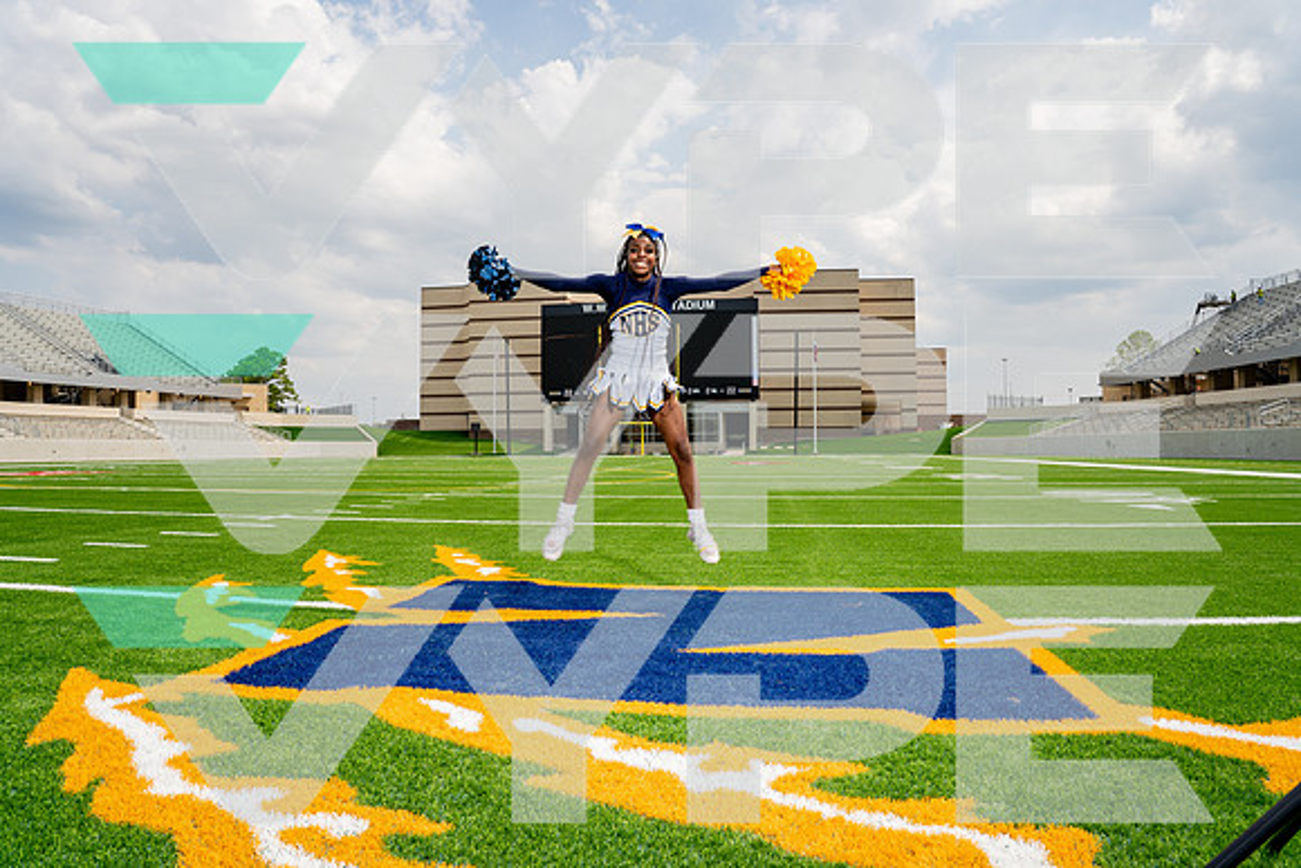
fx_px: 807
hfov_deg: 77.7
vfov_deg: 56.5
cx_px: 650
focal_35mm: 22
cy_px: 434
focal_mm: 22
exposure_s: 1/250
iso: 100
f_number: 8
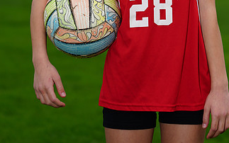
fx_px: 2166
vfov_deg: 3.8
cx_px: 125
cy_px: -32
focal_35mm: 347
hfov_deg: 6.1
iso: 200
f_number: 5.6
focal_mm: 190
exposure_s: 1/250
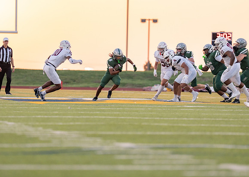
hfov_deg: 6.3
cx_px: 113
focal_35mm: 319
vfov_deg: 4.5
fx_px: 2257
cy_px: 82
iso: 640
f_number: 2.8
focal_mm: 200
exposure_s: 1/1250
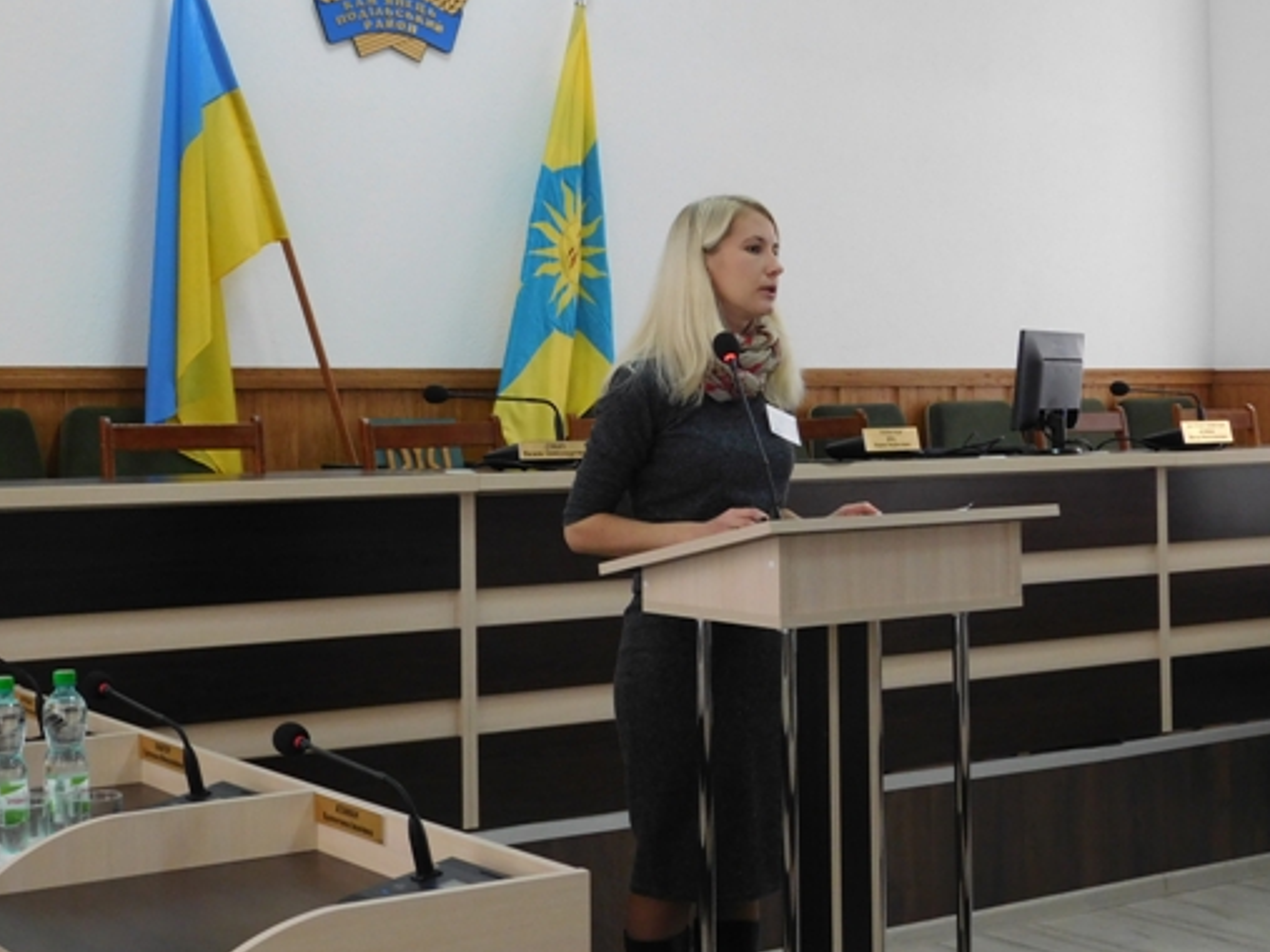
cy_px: 361
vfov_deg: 25.2
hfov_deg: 33.2
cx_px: 607
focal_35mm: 58
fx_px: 2127
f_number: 3.7
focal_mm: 8
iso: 280
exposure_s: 1/30
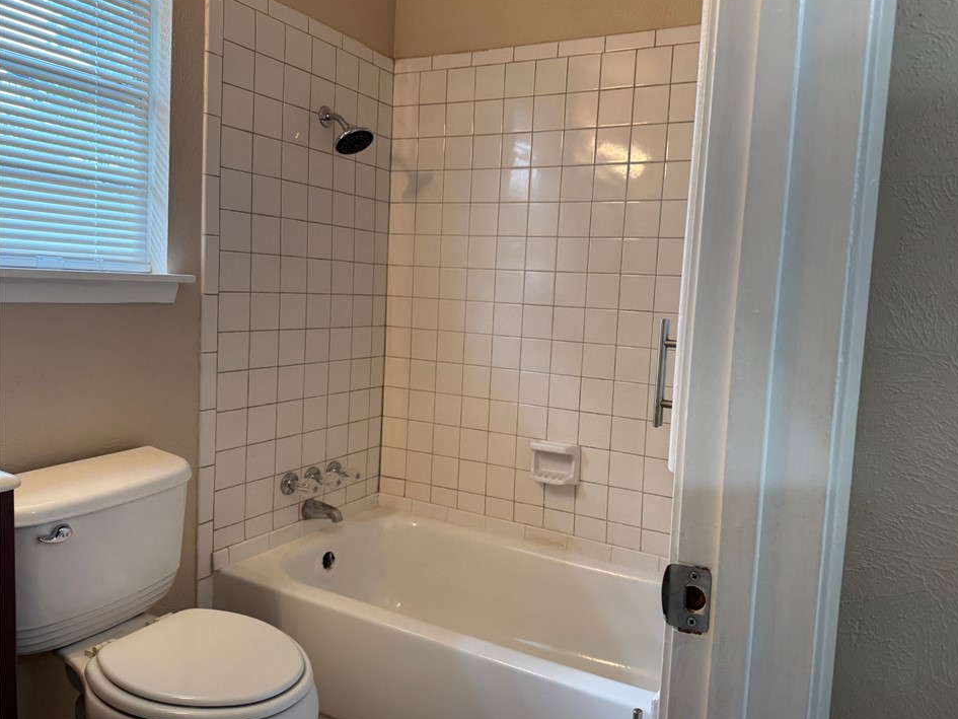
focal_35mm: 26
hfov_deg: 67.2
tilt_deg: -5.0
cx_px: 517
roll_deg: -2.8
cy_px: 350
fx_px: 720
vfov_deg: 53.1
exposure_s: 1/120
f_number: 1.78
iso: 125
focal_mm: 6.76
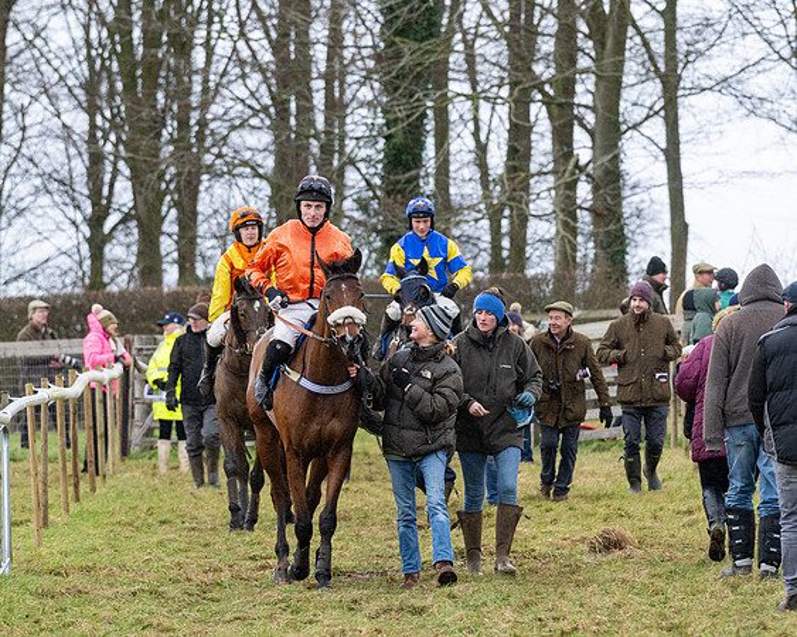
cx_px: 412
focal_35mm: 338
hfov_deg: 5.7
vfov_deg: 4.6
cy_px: 318
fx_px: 7970
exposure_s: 1/500
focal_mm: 200
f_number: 5
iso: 1600
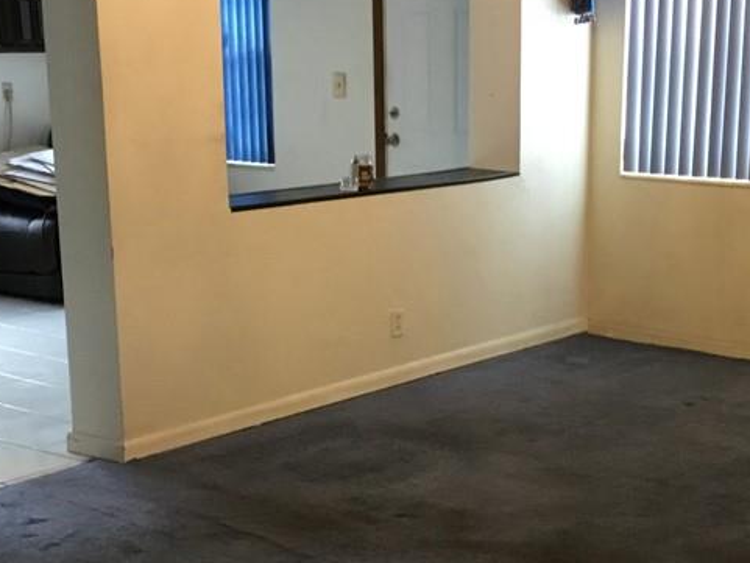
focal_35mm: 66
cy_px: 401
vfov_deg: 22.1
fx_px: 1430
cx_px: 451
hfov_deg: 29.3
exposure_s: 1/30
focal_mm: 3.3
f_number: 2.4
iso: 160
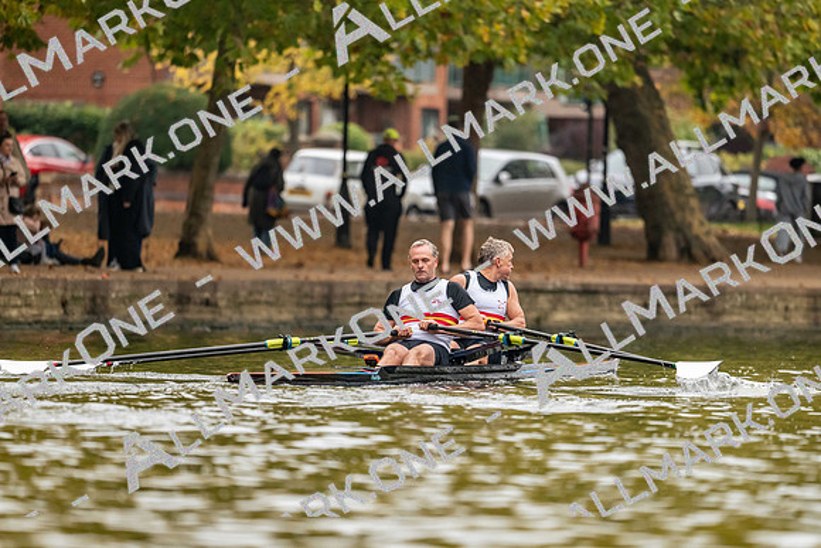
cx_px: 410
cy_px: 274
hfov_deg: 5.2
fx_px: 9124
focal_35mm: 400
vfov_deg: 3.4
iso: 2500
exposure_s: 1/2500
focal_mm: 400
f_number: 4.5
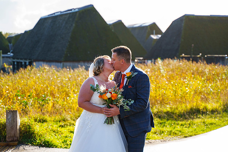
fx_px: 441
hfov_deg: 29.0
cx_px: 110
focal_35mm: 70
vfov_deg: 19.6
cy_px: 71
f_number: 3.2
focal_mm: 65
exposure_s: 1/2000
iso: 400
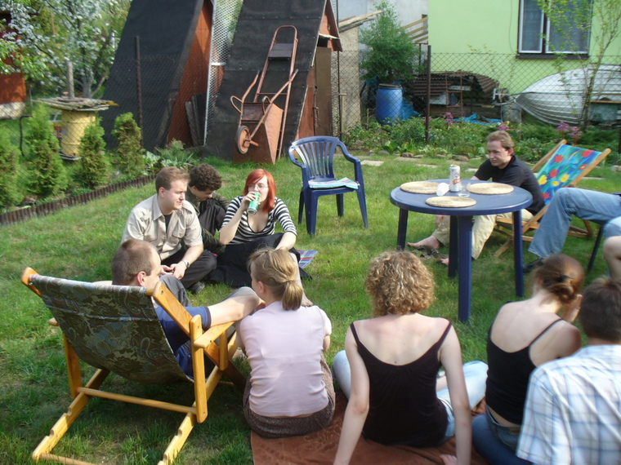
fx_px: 664
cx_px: 310
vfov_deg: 38.7
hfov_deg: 50.1
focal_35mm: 37
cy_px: 232
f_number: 2.8
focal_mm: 6.1
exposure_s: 1/250
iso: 64
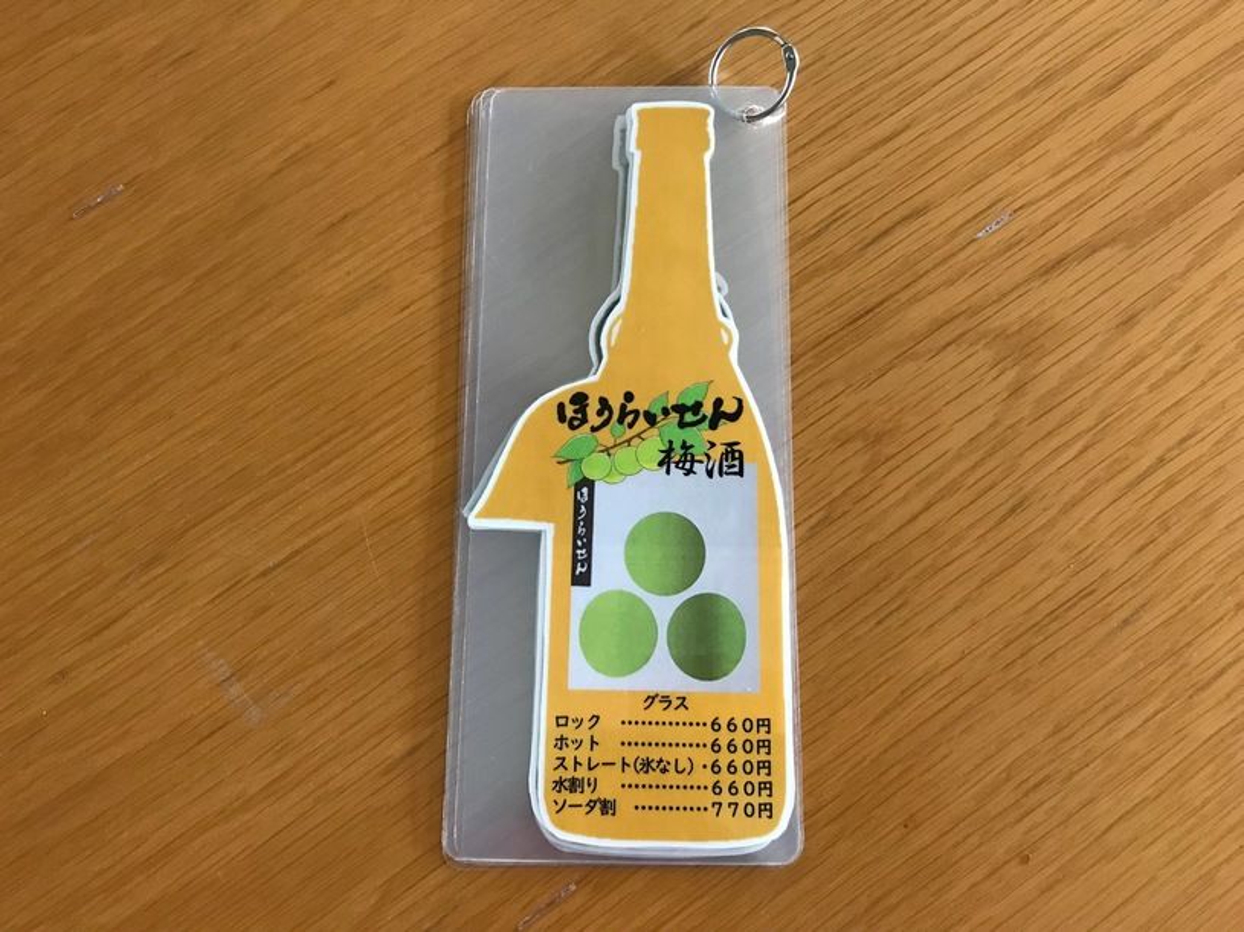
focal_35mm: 28
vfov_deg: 49.7
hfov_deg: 63.5
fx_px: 1006
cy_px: 466
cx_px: 622
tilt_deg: -76.8
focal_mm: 3.99
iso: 100
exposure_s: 1/15
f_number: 1.8
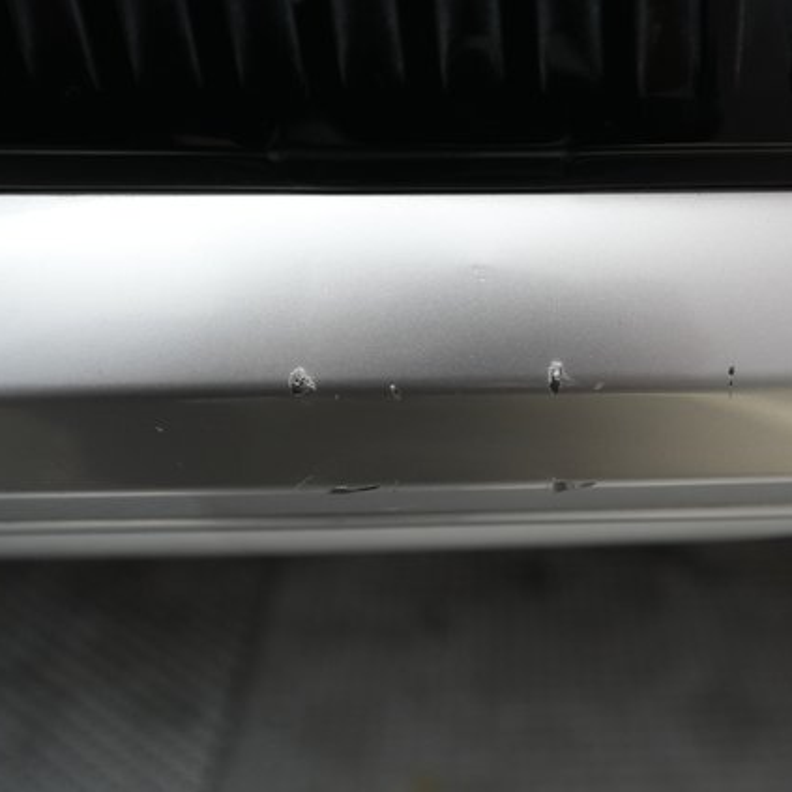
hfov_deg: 45.0
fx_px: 932
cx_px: 560
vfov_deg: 46.0
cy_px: 397
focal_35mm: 36
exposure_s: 1/60
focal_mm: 28
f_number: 4
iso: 1600
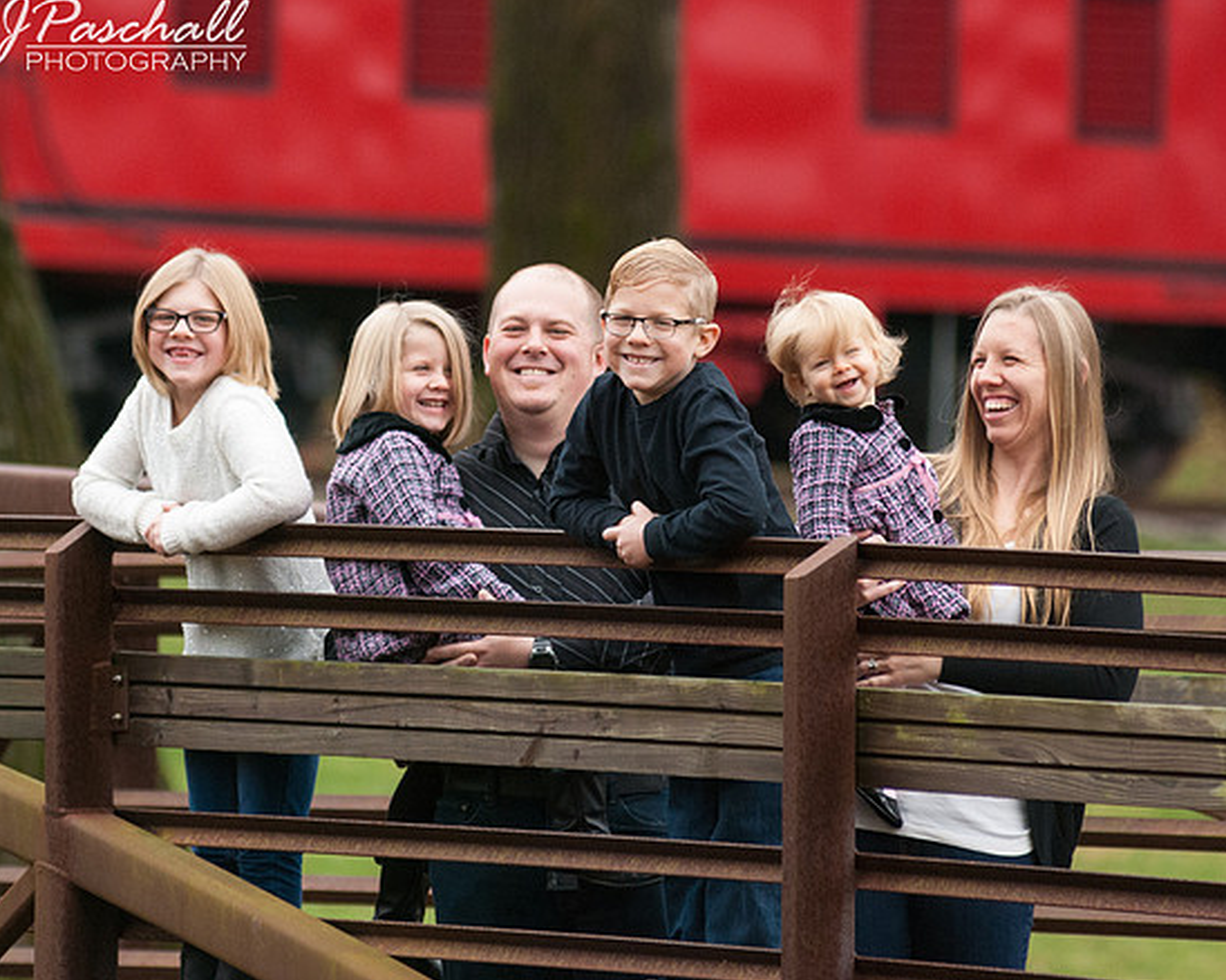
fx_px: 14037
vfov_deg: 4.0
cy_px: 422
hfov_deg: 5.0
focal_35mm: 387
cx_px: 596
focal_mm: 200
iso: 400
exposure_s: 1/160
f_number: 4
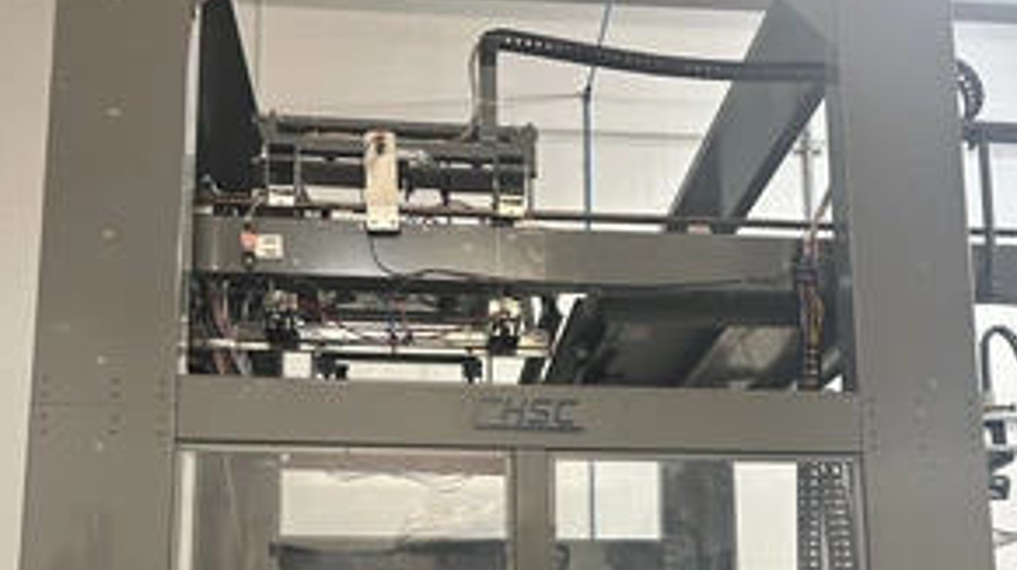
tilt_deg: +9.2
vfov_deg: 28.5
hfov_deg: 51.7
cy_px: 570
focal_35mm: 39
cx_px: 510
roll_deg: +0.3
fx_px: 1051
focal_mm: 5.7
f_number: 1.5
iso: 500
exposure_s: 1/60
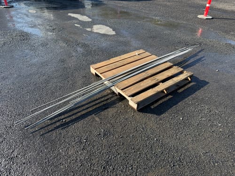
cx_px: 118
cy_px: 88
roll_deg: +1.5
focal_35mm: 24
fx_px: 163
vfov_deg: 56.8
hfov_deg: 71.6
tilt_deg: -34.2
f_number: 1.78
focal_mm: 6.76
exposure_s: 1/1770
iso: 100
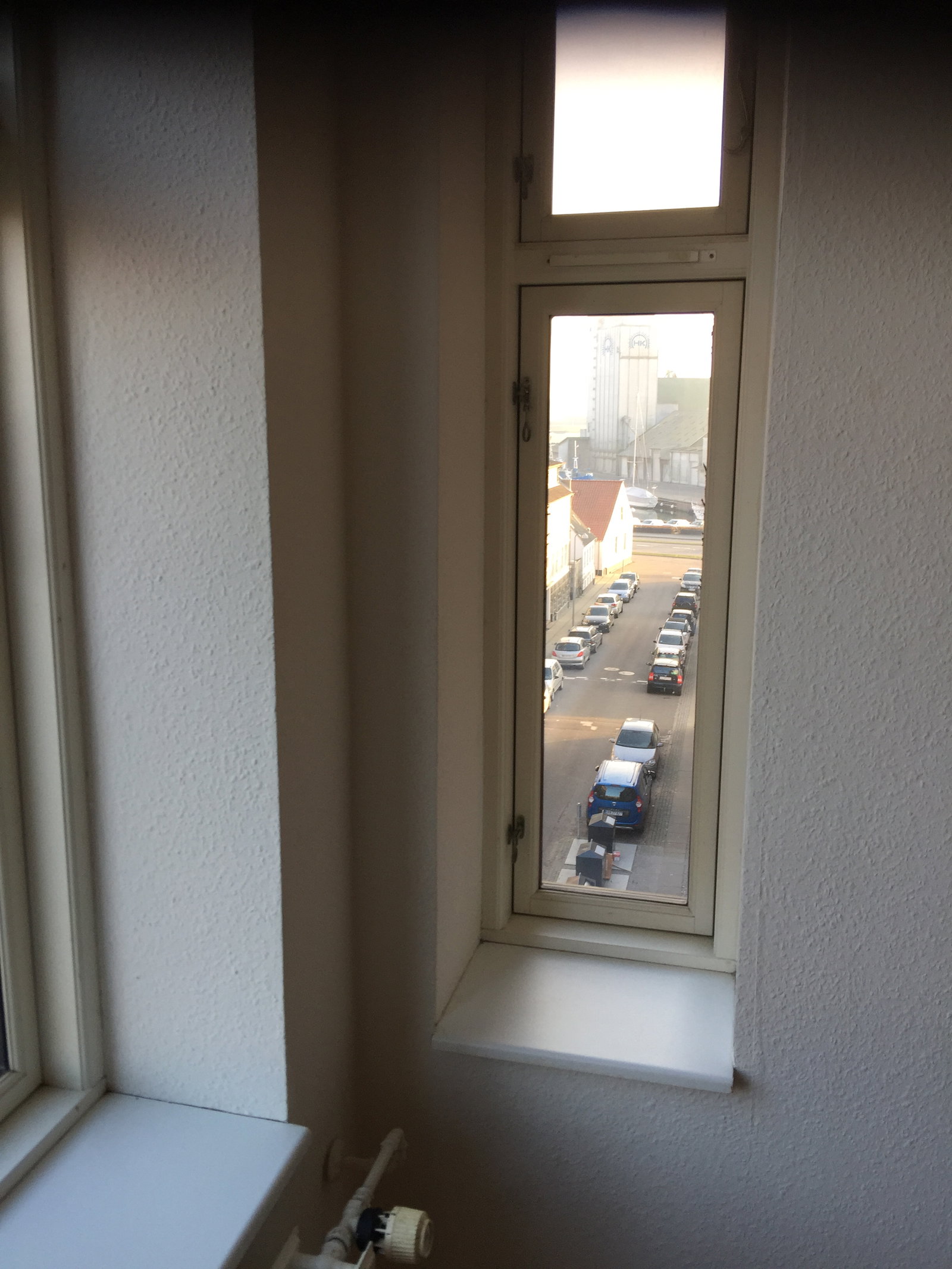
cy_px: 634
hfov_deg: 48.2
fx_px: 1063
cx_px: 476
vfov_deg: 61.7
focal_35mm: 29
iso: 40
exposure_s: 1/100
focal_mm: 4.15
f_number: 2.2
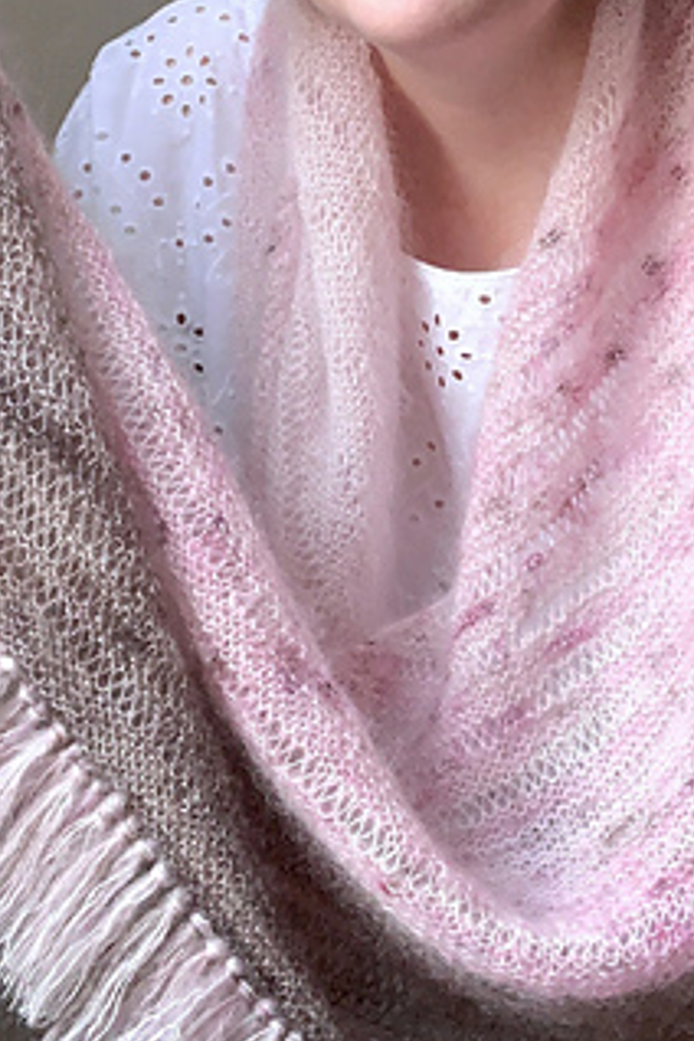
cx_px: 439
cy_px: 416
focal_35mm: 67
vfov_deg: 30.0
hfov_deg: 20.3
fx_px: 1937
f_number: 2.2
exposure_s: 1/60
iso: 125
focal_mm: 2.87
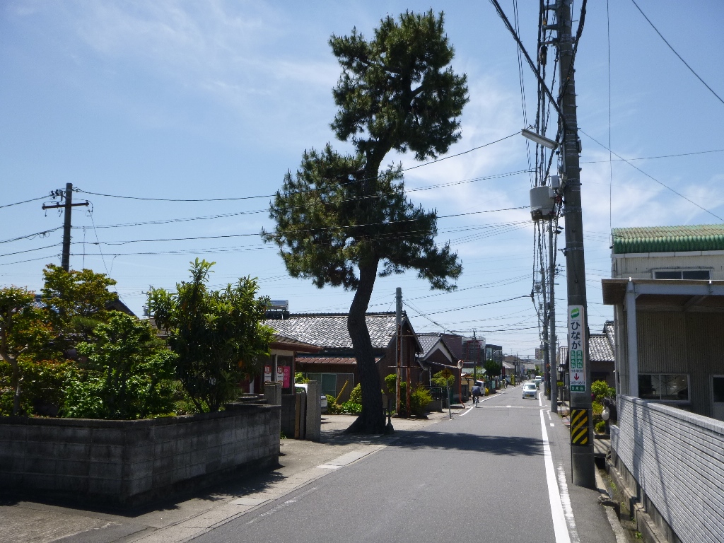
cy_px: 272
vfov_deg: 42.9
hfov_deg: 55.4
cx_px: 362
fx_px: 690
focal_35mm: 33
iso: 100
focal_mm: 5.9
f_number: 4.3
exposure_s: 1/640
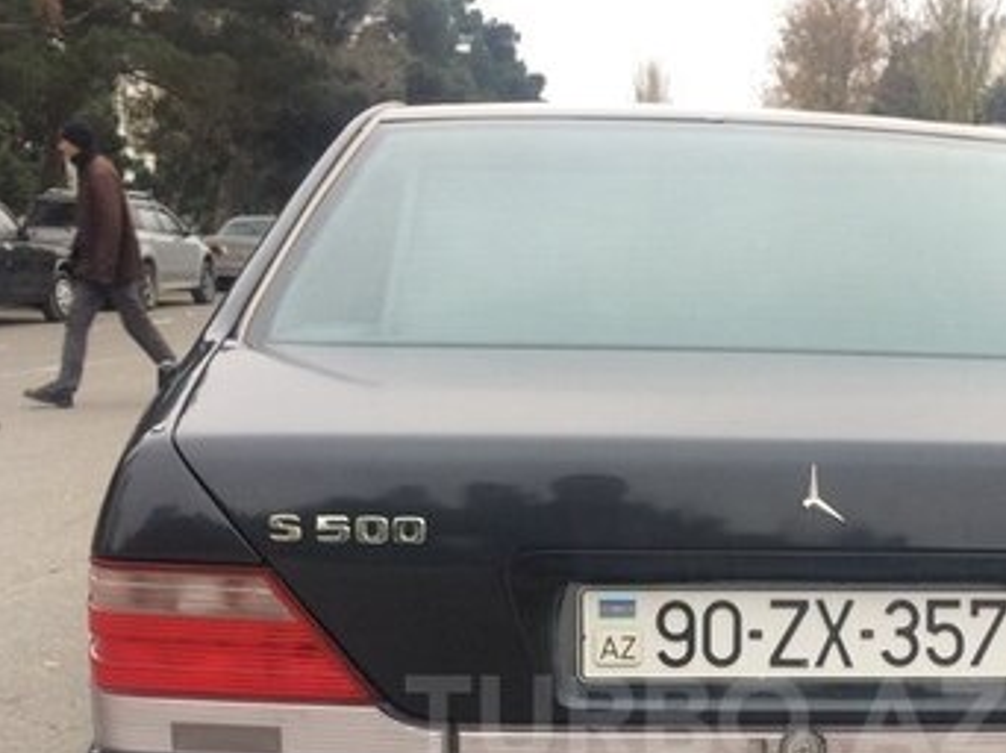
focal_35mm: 56
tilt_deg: -19.7
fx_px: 1626
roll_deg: +0.3
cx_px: 706
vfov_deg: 25.0
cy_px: 719
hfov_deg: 33.9
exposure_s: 1/100
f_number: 2.2
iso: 64
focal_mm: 4.15
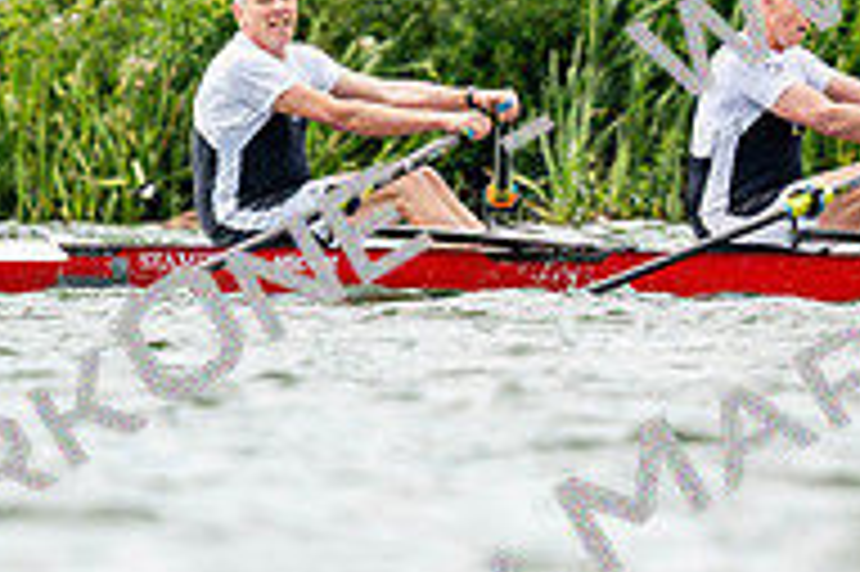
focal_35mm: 1317
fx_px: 31434
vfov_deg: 1.0
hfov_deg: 1.6
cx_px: 1184
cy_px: 110
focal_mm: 433
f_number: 6.3
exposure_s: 1/2000
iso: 500
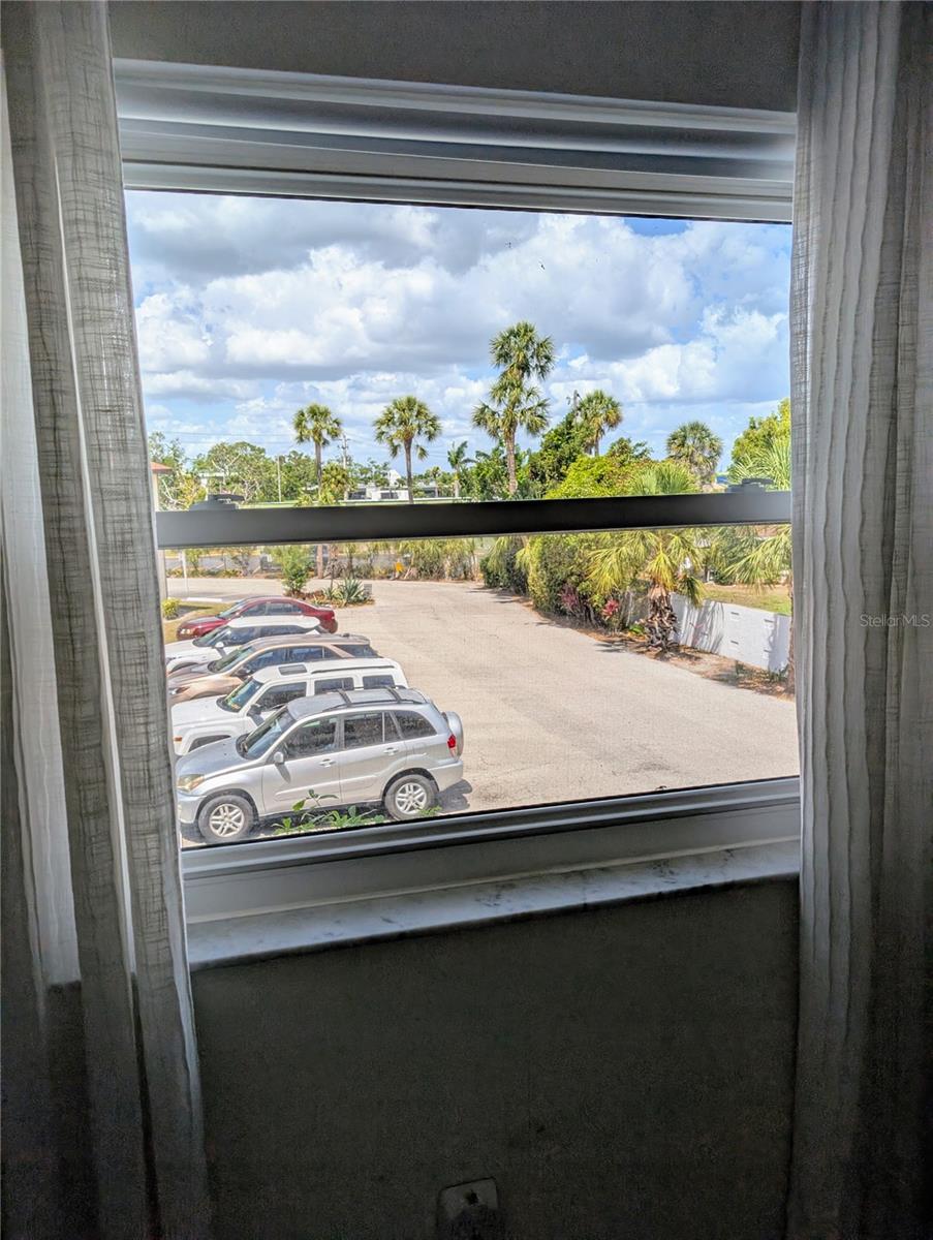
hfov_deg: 56.9
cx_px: 466
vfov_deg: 71.5
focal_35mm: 24
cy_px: 620
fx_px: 861
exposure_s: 1/718
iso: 17
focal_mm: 6.9
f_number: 1.68
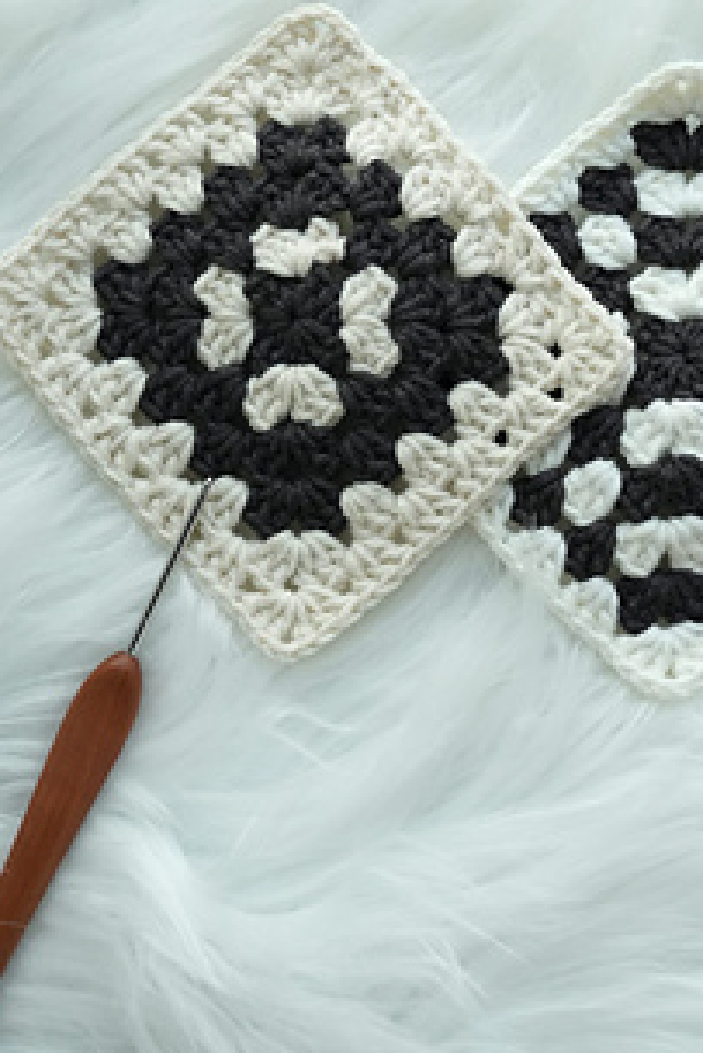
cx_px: 428
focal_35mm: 115
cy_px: 253
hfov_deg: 11.9
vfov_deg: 17.7
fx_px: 3364
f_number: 8
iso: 3200
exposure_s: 1/640
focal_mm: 70
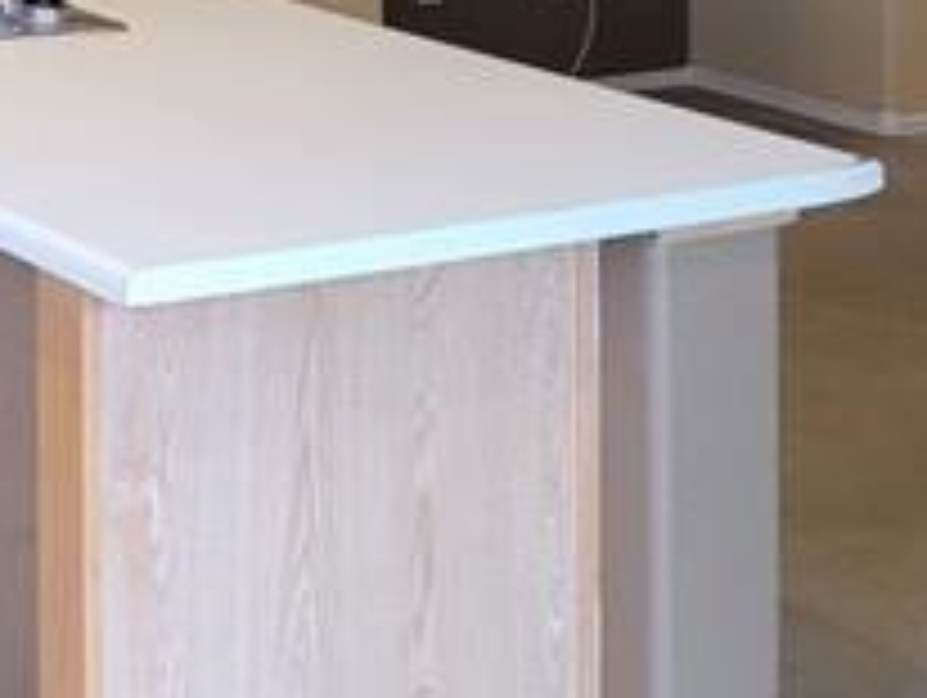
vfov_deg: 13.9
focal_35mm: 97
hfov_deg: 18.2
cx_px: -418
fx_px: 2601
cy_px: -473
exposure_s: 1/60
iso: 250
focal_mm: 7
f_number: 1.8
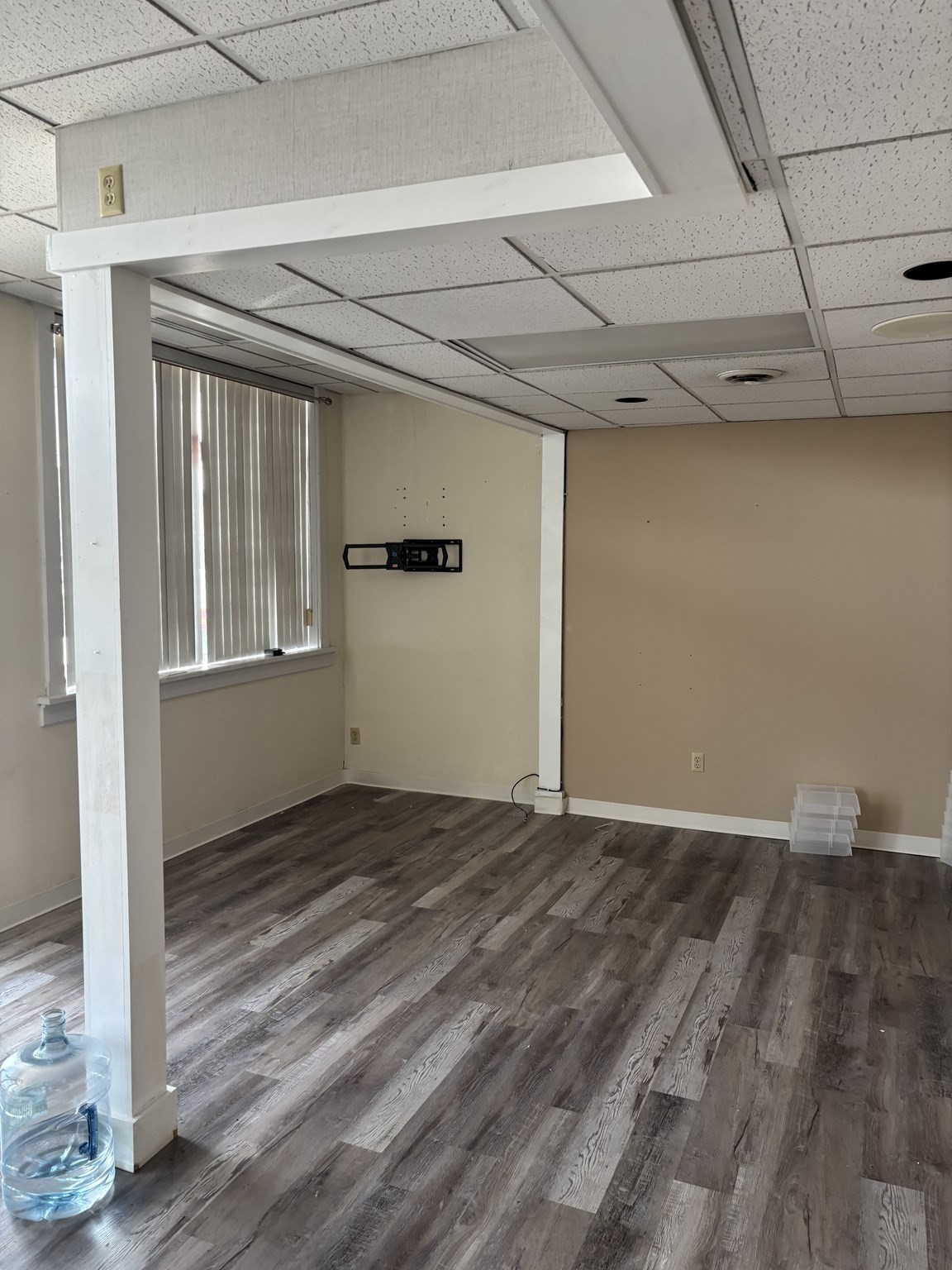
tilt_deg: -2.3
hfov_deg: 53.1
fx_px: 953
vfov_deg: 67.3
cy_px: 635
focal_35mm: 26
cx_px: 476
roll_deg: -1.2
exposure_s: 1/121
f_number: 1.6
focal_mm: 5.96
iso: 100
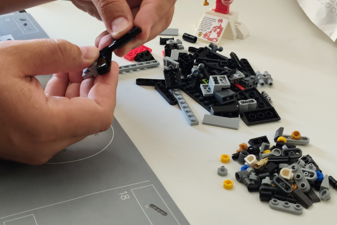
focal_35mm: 62
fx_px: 580
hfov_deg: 32.3
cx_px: 132
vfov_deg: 21.9
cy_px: 88
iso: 1000
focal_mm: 6.07
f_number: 1.7
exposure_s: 1/50
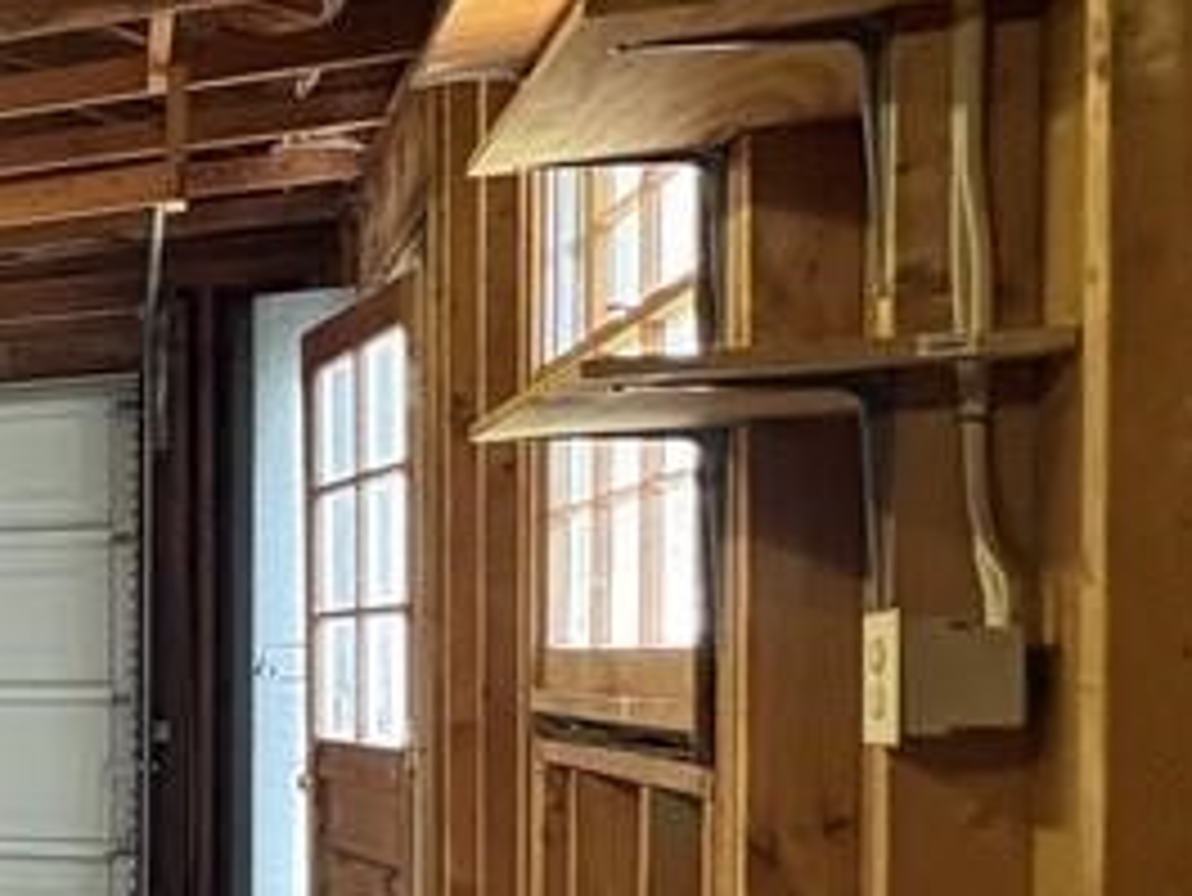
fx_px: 1860
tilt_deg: -1.5
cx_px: -1012
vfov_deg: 26.6
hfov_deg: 21.3
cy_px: 716
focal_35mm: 54
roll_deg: +1.3
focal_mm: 2.22
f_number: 2.2
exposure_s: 1/60
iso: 250
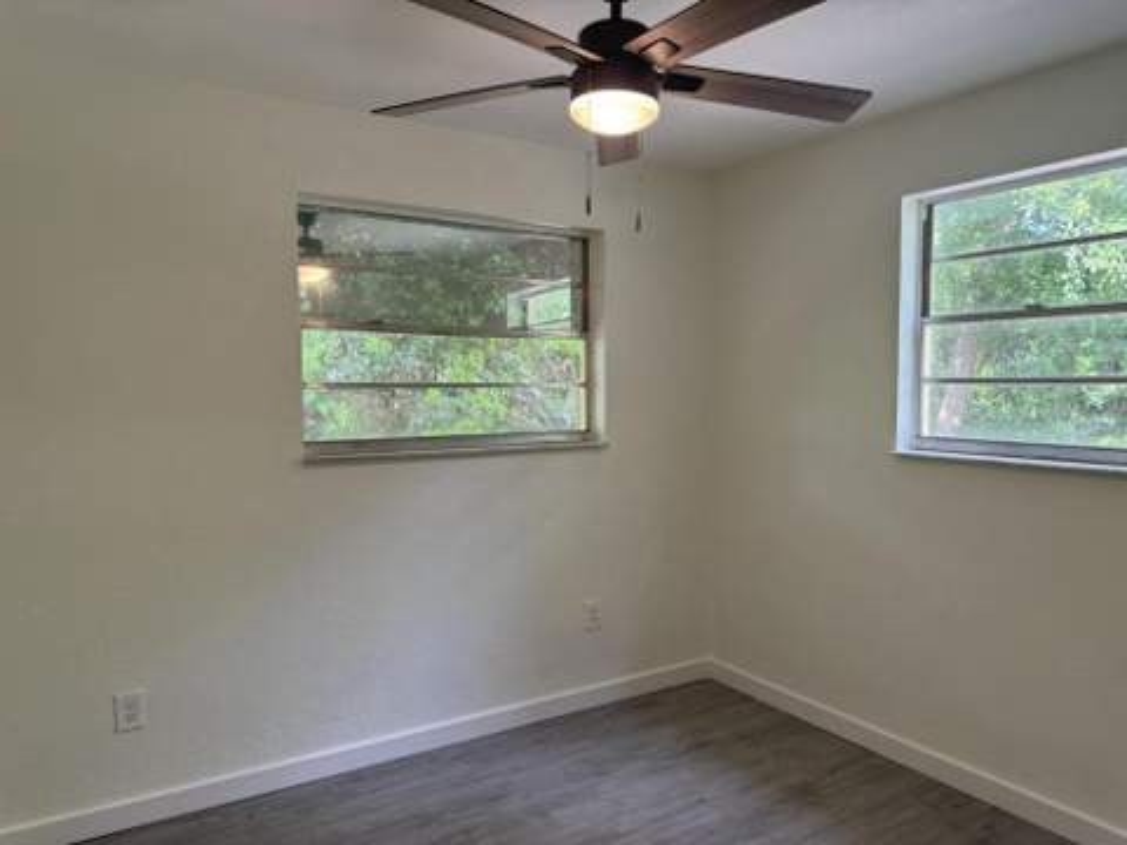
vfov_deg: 56.8
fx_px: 781
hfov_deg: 71.6
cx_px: 564
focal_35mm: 24
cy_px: 422
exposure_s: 1/120
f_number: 1.78
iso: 125
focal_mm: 6.76
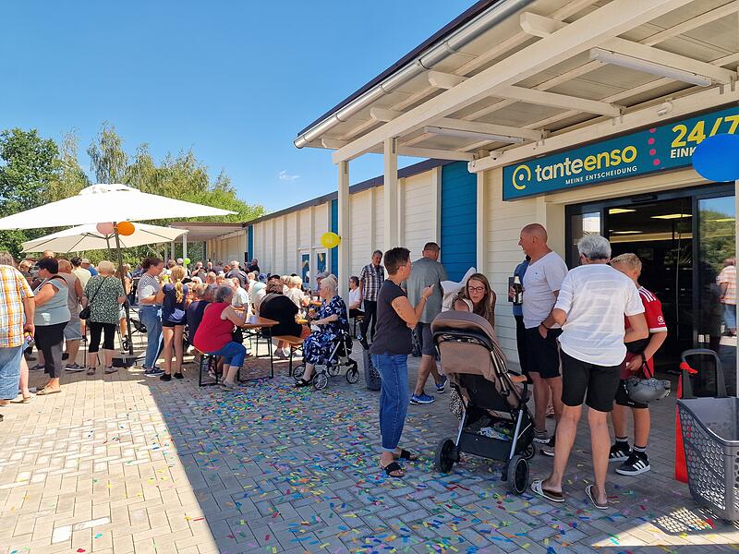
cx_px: 370
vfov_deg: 58.9
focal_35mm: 23
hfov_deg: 73.9
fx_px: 491
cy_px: 277
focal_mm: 6.4
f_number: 1.8
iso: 50
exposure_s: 1/506
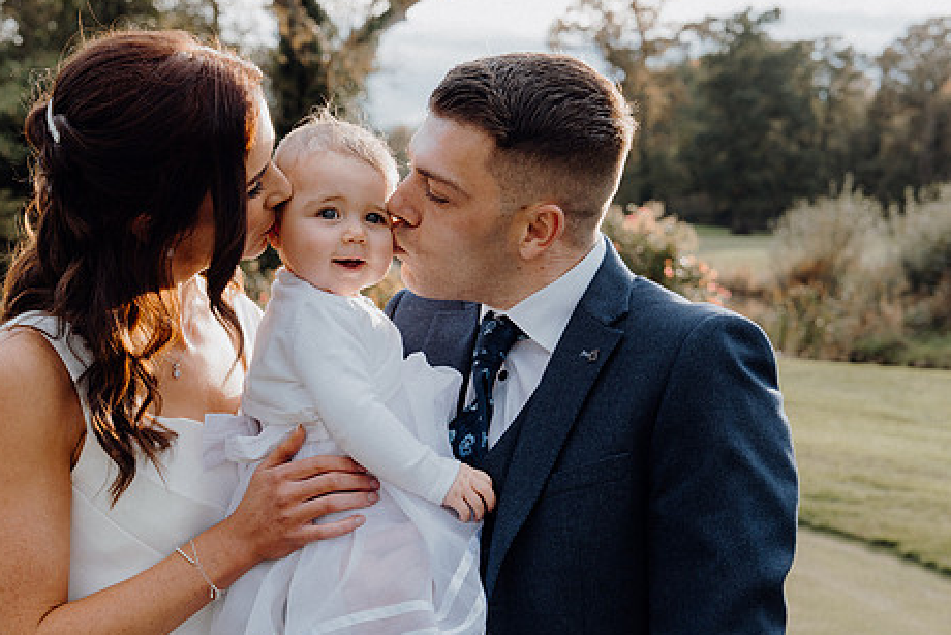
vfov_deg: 23.4
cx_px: 372
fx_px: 1533
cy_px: 369
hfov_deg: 34.3
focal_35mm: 58
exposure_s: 1/160
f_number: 5
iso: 160
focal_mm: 46
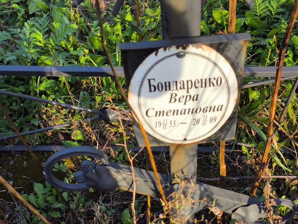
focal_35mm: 50
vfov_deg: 29.1
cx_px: 149
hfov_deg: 38.2
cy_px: 112
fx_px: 431
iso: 50
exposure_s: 1/477
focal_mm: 4.71
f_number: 1.7
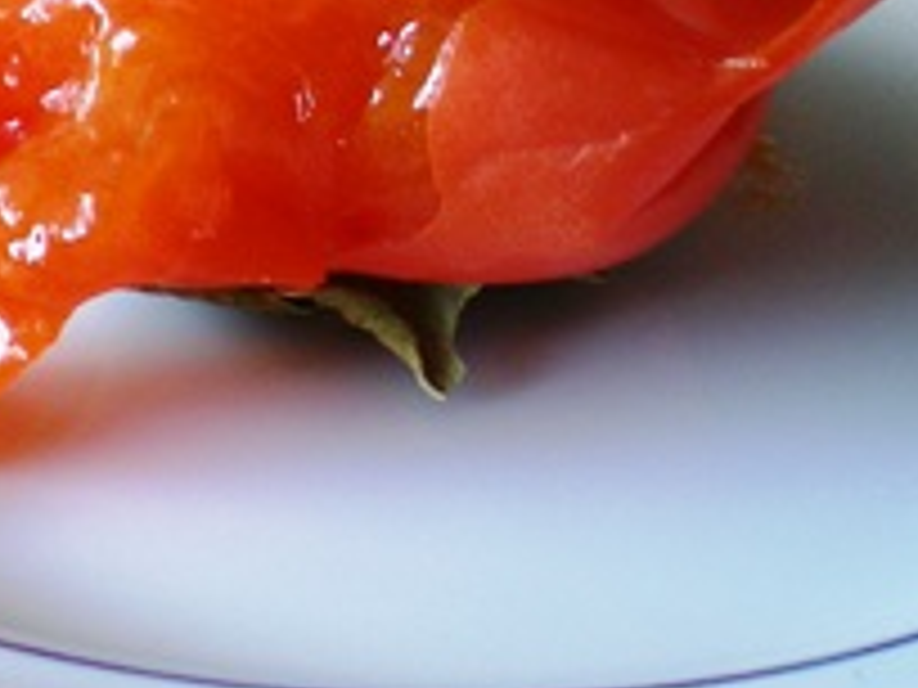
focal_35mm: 93
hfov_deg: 21.0
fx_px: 2466
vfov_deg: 15.8
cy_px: 119
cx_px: 279
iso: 200
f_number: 3.1
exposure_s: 1/16.3
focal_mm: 6.3
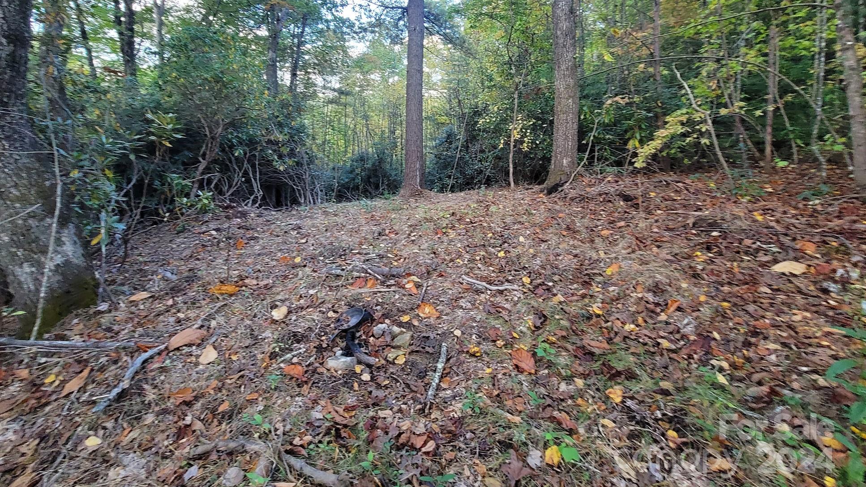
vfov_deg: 68.1
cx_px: 408
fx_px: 344
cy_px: 154
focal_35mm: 15
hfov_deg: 102.9
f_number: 2.2
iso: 200
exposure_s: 1/60
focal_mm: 2.2
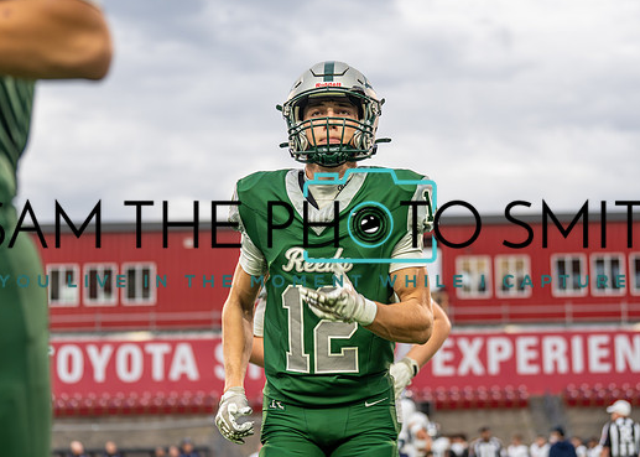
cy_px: 210
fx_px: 1617
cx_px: 321
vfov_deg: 16.1
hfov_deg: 22.4
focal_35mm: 89
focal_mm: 70
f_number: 2.8
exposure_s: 1/500
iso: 500
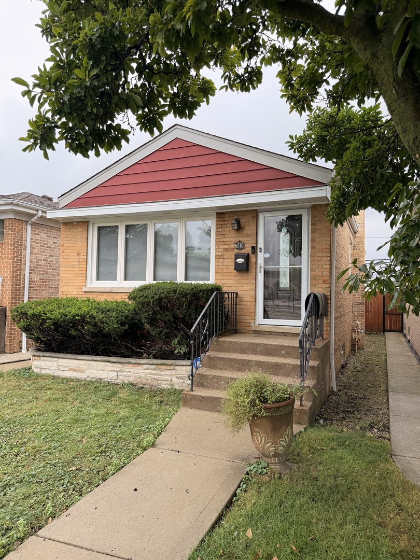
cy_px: 280
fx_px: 388
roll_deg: -1.2
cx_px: 210
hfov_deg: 56.8
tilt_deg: +3.1
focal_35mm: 24
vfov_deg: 71.6
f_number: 1.78
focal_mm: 6.76
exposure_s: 1/1727
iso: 100
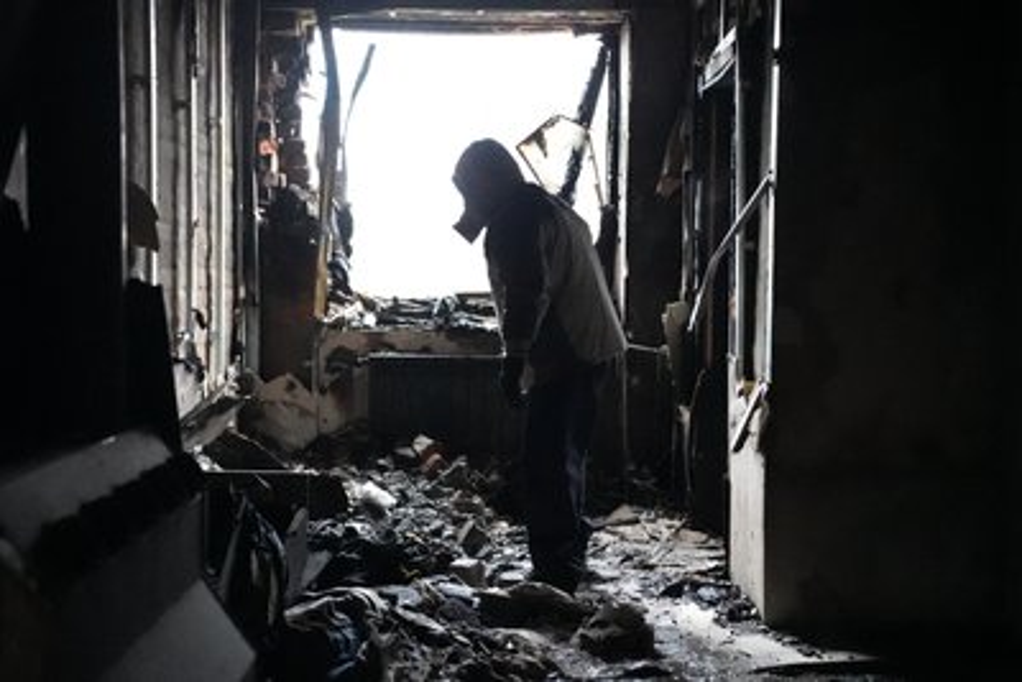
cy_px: 341
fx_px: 1335
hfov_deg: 41.9
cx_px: 511
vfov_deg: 28.7
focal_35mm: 47
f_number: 4
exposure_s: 1/500
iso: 64000
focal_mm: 47
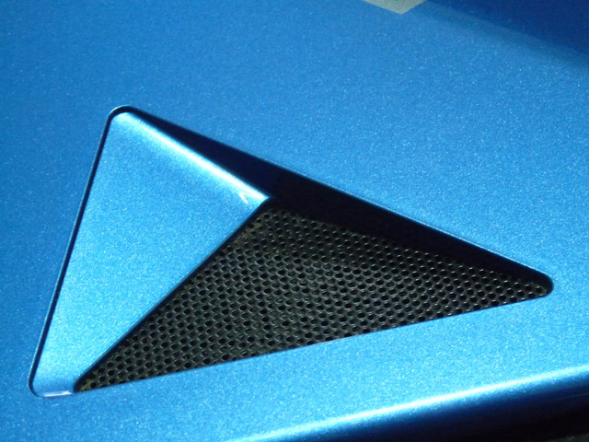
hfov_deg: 23.3
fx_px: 1429
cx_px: 294
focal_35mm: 84
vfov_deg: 17.6
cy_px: 221
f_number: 3.4
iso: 800
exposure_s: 1/10
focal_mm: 14.9
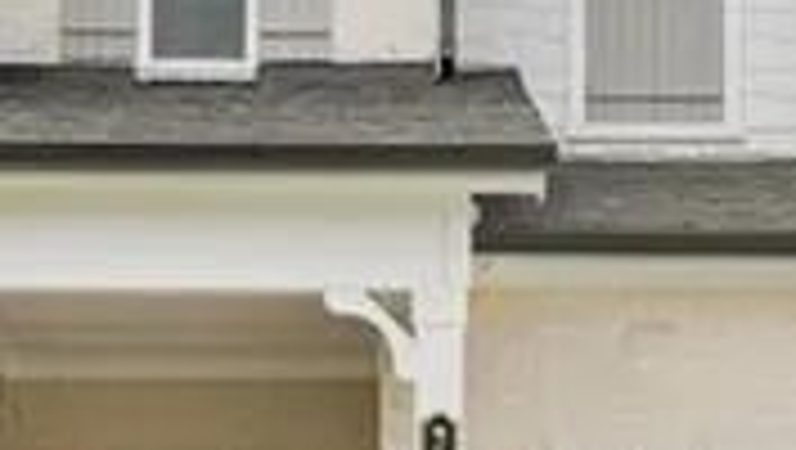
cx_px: 576
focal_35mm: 133
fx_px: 2810
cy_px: 142
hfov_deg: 16.1
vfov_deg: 9.1
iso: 400
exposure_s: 1/1000
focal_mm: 22
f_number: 8
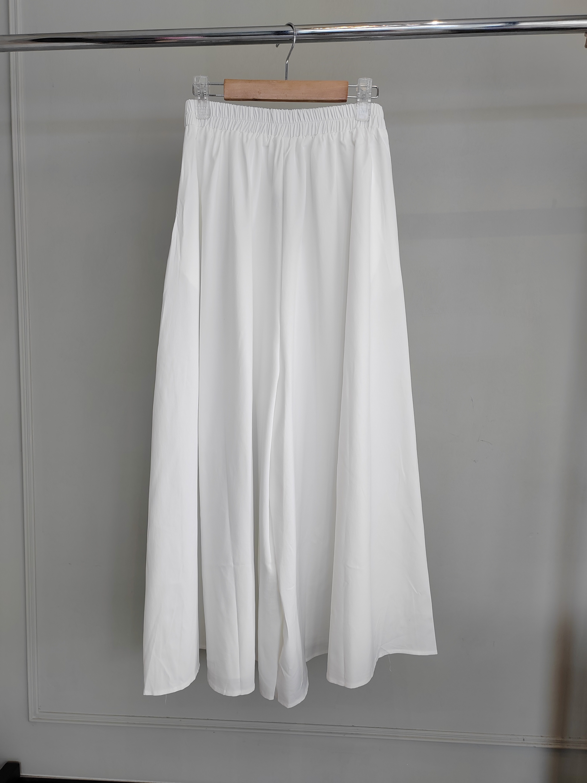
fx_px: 610
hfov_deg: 51.4
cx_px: 294
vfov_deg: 65.3
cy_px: 392
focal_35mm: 27
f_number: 1.9
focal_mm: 5.52
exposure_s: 1/100
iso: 125
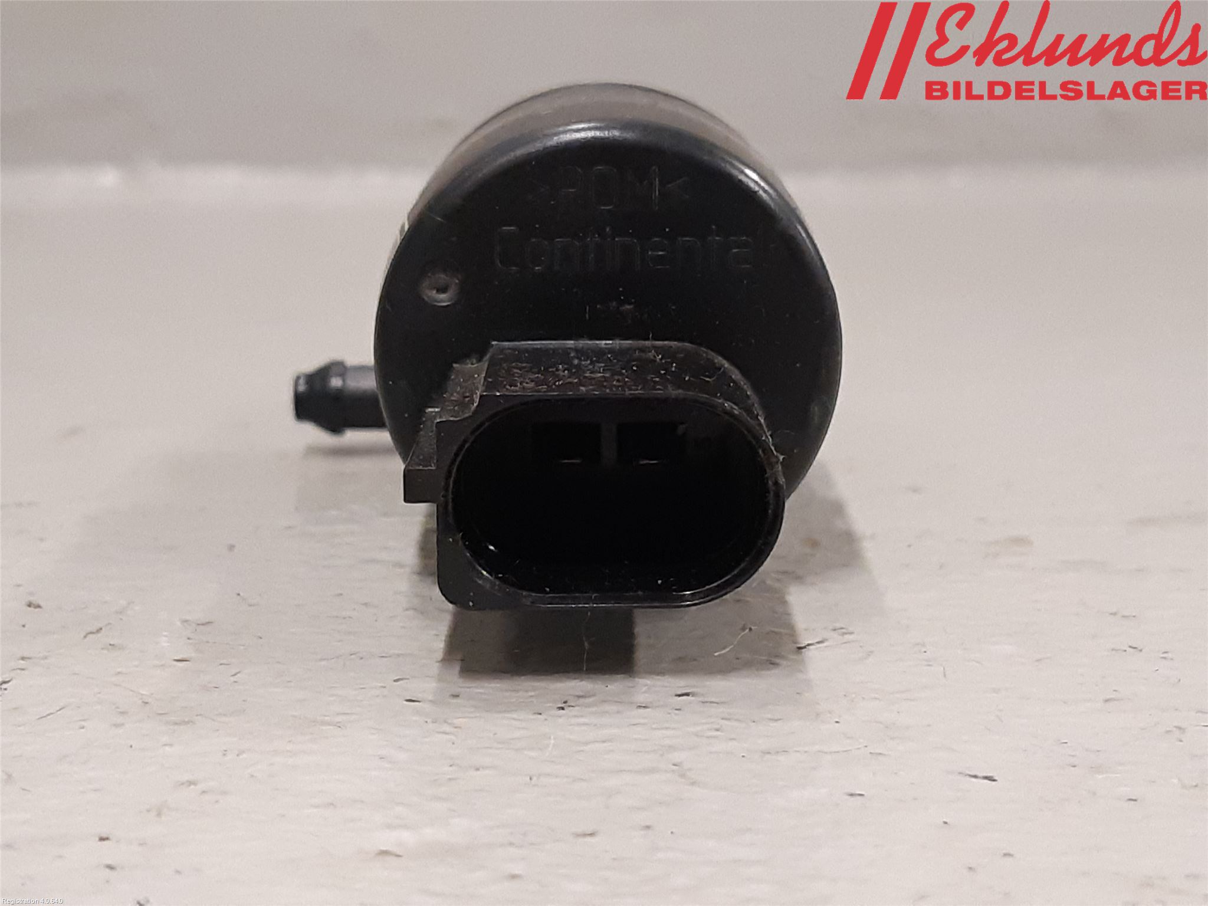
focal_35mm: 26
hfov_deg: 67.3
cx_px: 604
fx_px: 907
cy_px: 453
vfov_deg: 53.1
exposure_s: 1/50
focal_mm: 3.93
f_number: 1.7
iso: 250
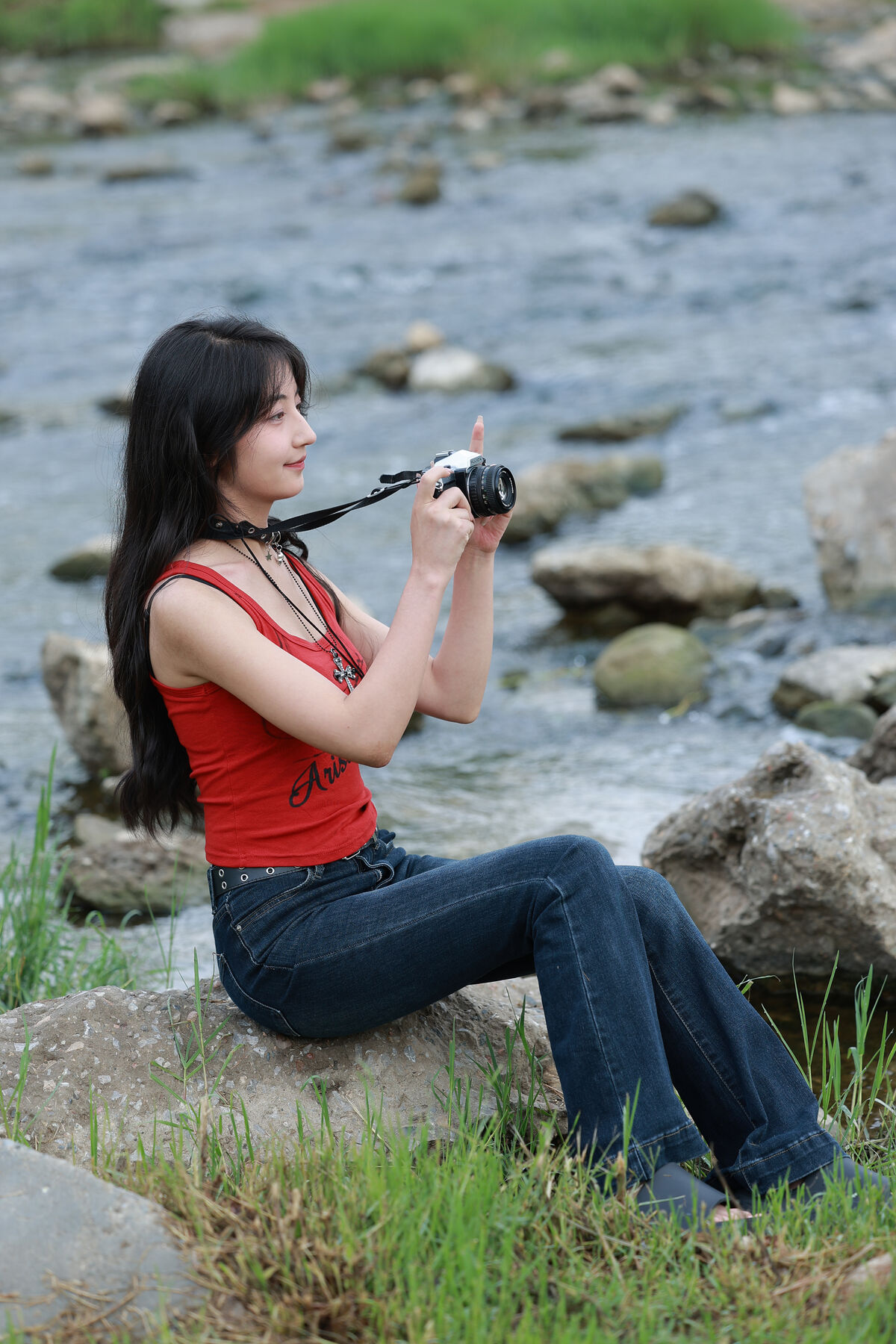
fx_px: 3845
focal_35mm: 103
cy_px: 672
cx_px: 448
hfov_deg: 13.3
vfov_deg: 19.8
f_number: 2.8
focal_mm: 104
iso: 100
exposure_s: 1/400
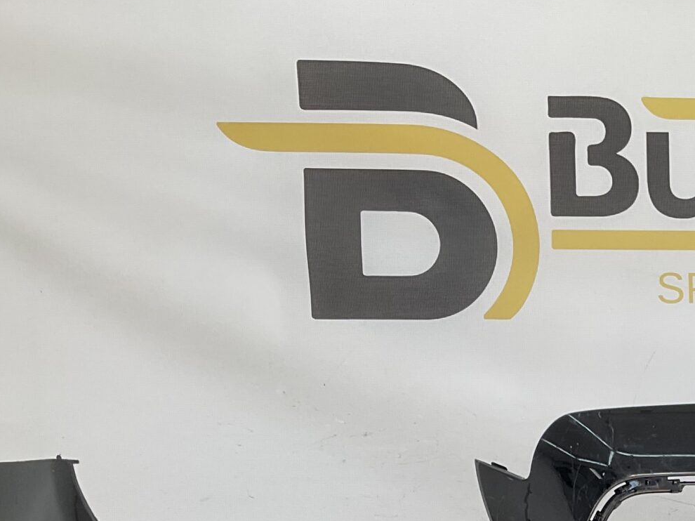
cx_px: 735
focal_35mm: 75
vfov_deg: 18.5
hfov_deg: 24.5
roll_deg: +0.0
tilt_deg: -10.6
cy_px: 641
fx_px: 1505
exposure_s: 1/305
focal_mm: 3
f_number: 1.8
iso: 16
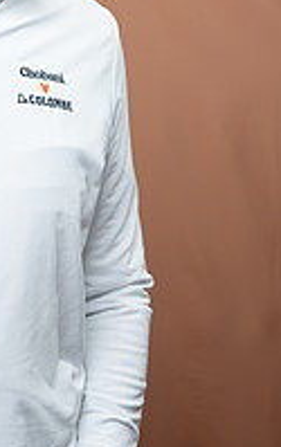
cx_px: -49
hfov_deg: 8.1
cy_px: 119
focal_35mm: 161
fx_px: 1966
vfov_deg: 12.9
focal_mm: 70
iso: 320
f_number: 4
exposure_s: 1/160
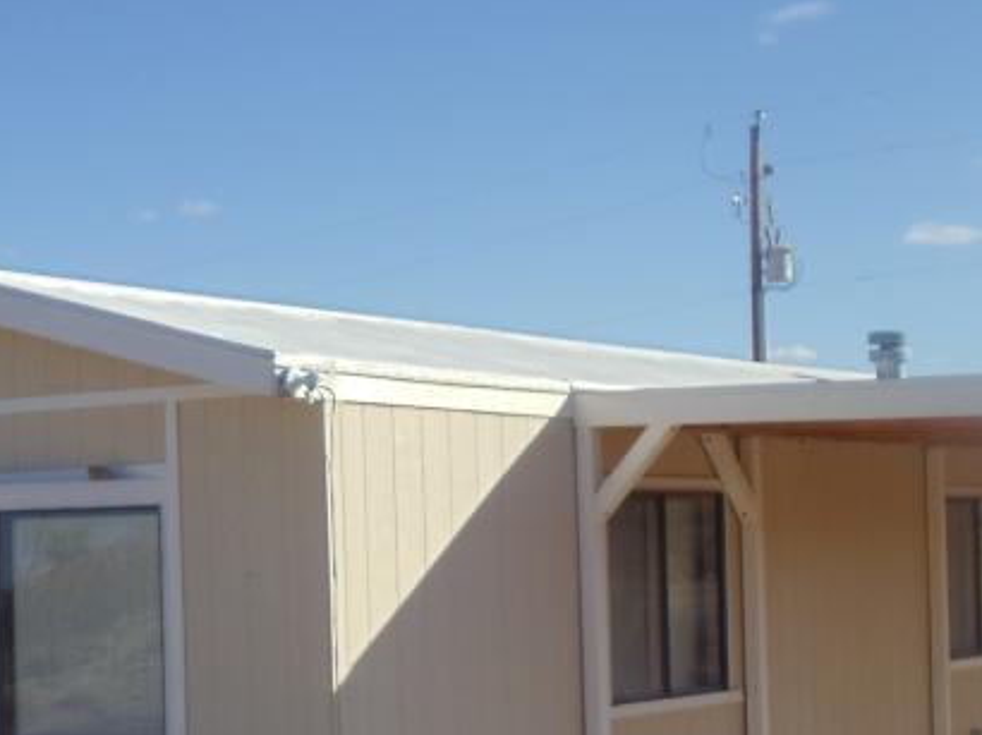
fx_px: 3119
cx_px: 280
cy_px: 512
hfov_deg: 17.8
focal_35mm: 110
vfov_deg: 13.4
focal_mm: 6
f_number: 7.1
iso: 80
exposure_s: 1/250
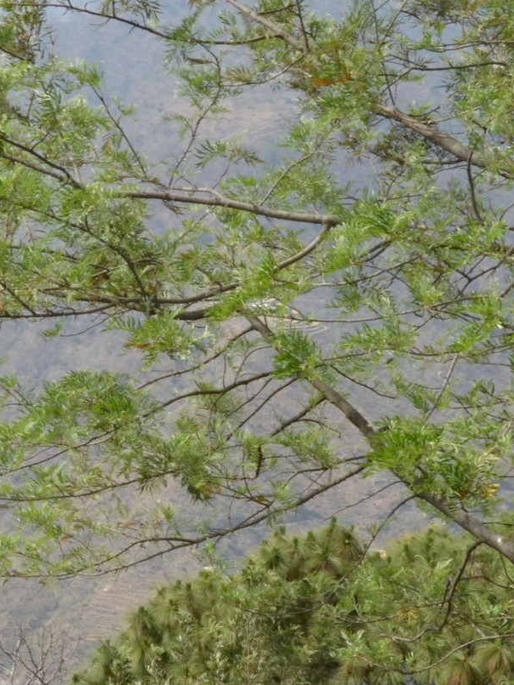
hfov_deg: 14.1
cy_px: 537
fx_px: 2039
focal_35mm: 103
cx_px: -9
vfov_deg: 18.9
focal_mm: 30
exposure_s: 1/15
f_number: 29
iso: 100
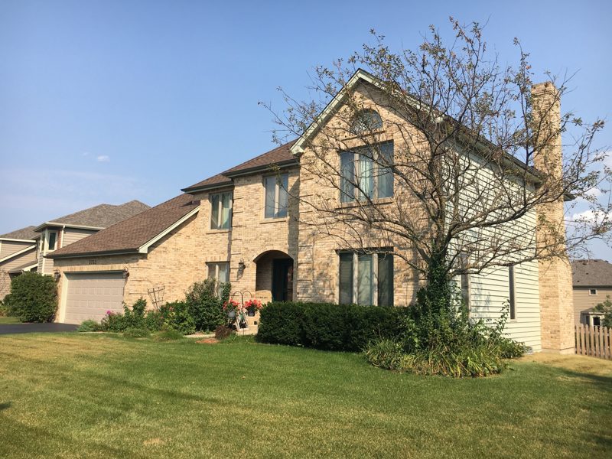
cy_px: 230
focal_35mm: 29
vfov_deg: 48.2
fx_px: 513
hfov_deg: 61.7
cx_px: 306
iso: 25
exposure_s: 1/1261
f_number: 2.2
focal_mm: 4.15
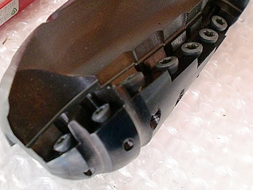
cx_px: 116
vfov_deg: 32.1
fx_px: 329
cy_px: 84
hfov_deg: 42.1
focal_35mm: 45
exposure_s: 1/60
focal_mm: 6.3
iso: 400
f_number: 3.1
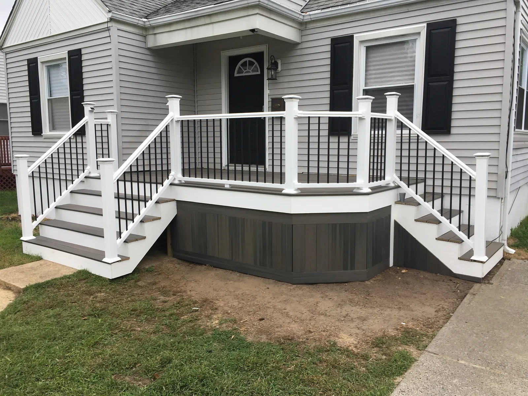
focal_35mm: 29
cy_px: 198
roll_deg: +0.1
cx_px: 264
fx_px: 442
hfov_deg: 61.7
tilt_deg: -10.9
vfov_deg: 48.2
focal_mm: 4.15
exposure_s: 1/416
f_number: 2.2
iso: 25
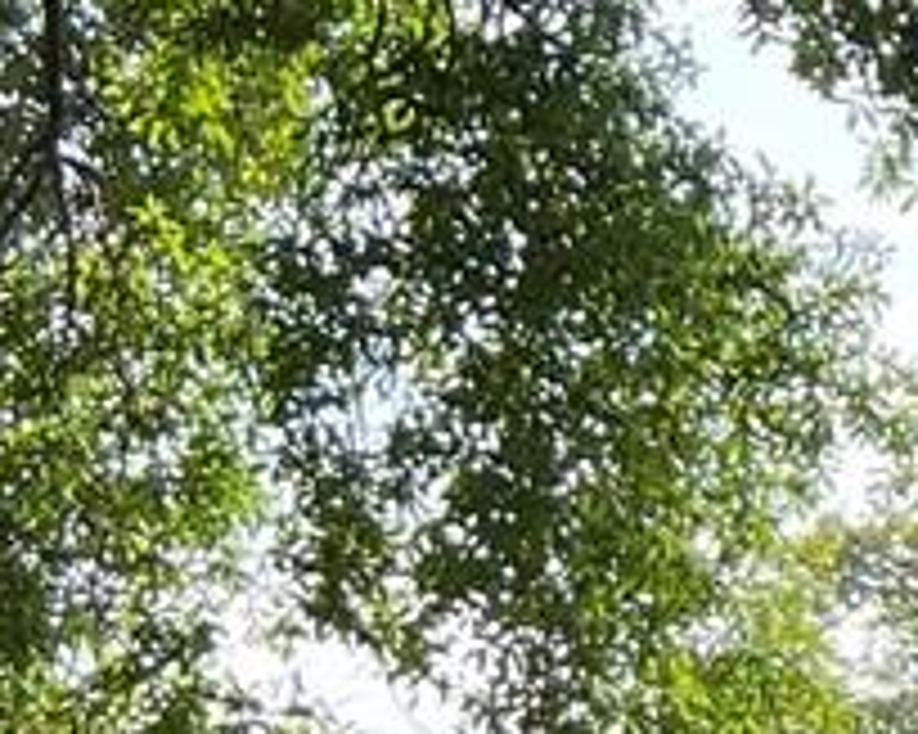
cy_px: 1153
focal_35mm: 199
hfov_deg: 8.3
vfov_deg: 7.6
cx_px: 2655
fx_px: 5404
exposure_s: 1/1079
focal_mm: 5.7
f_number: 1.5
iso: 50
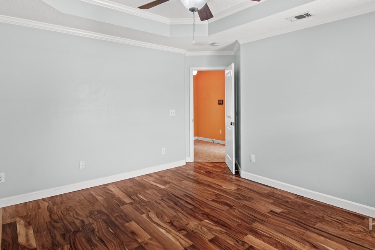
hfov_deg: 85.0
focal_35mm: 20
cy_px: 107
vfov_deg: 62.7
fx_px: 204
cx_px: 200
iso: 250
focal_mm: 11
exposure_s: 1/1.67
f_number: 7.1
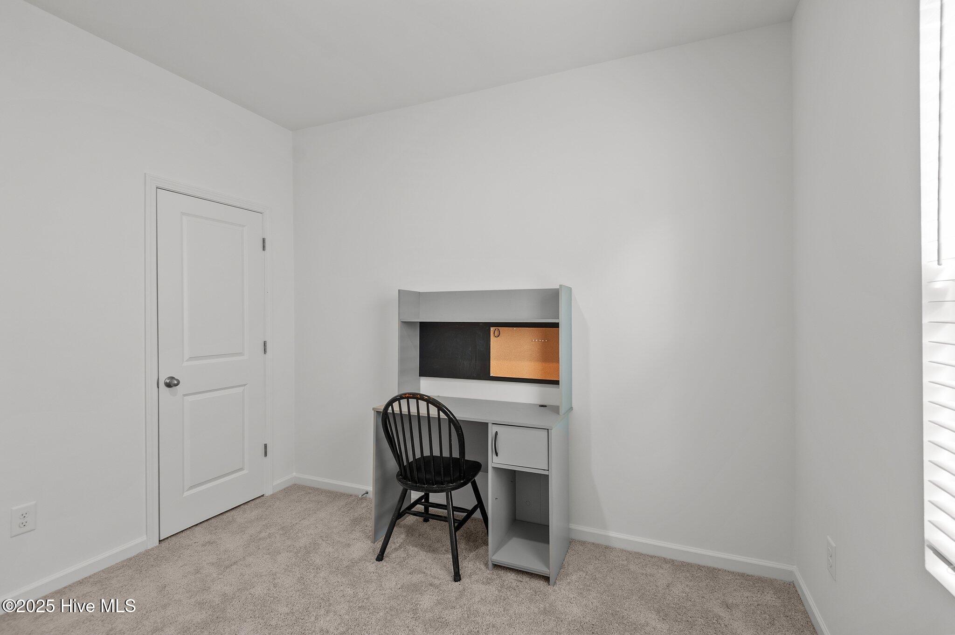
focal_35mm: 16
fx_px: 424
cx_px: 478
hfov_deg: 96.8
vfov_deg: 73.7
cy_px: 318
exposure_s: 1/15
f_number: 4
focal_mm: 16
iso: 400
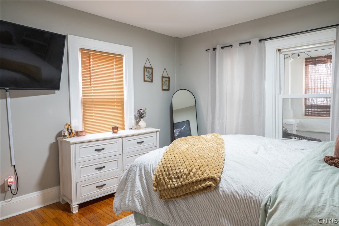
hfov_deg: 73.8
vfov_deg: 53.1
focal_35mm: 24
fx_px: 226
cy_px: 113
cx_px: 170
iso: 1000
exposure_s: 1/6
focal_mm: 24
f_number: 11
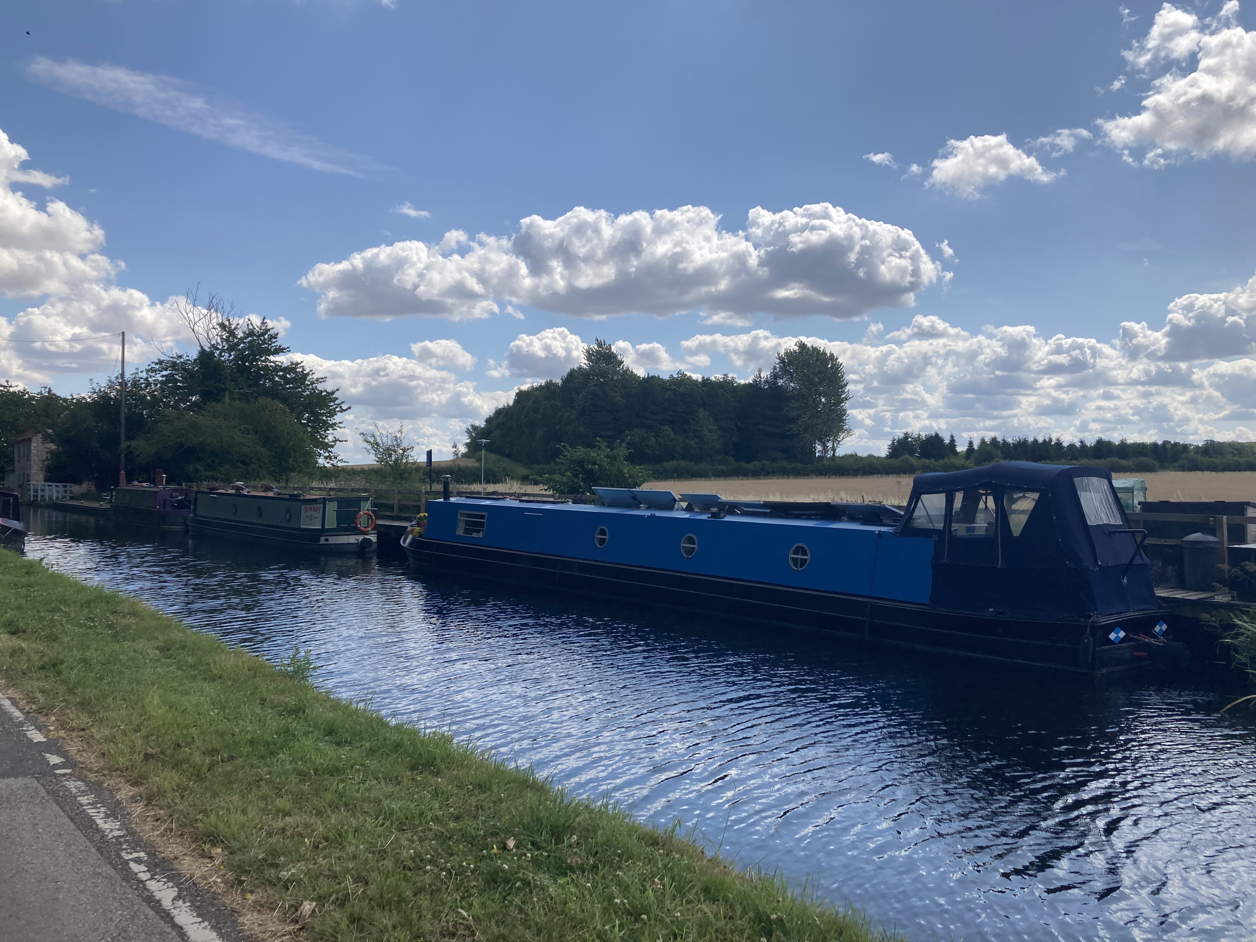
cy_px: 471
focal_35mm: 28
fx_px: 1016
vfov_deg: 49.7
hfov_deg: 63.4
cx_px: 628
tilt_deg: +0.6
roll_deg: +0.9
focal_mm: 3.99
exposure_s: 1/3003
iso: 20
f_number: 1.8
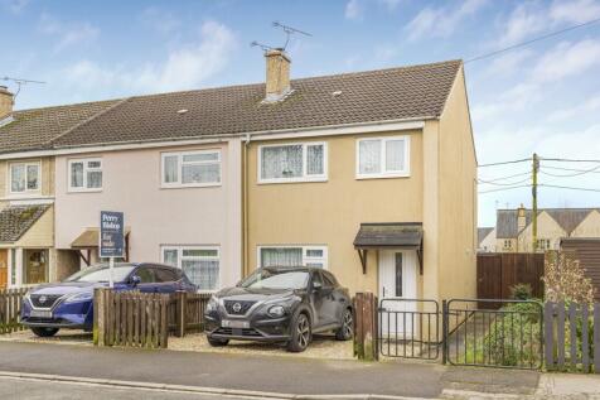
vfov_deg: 37.8
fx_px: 583
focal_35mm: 35
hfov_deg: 54.5
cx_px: 300
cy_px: 200
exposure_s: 1/60
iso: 400
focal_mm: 35
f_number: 7.1
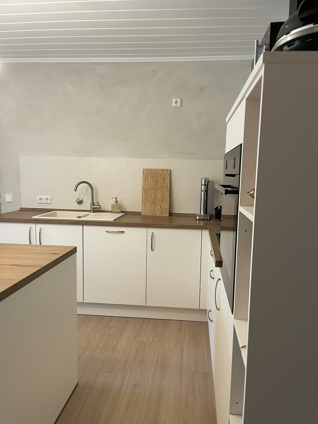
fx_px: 318
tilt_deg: -6.8
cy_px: 212
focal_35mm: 26
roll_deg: -0.6
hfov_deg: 53.1
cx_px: 159
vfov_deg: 67.3
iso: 64
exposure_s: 1/50
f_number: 1.6
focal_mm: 4.2
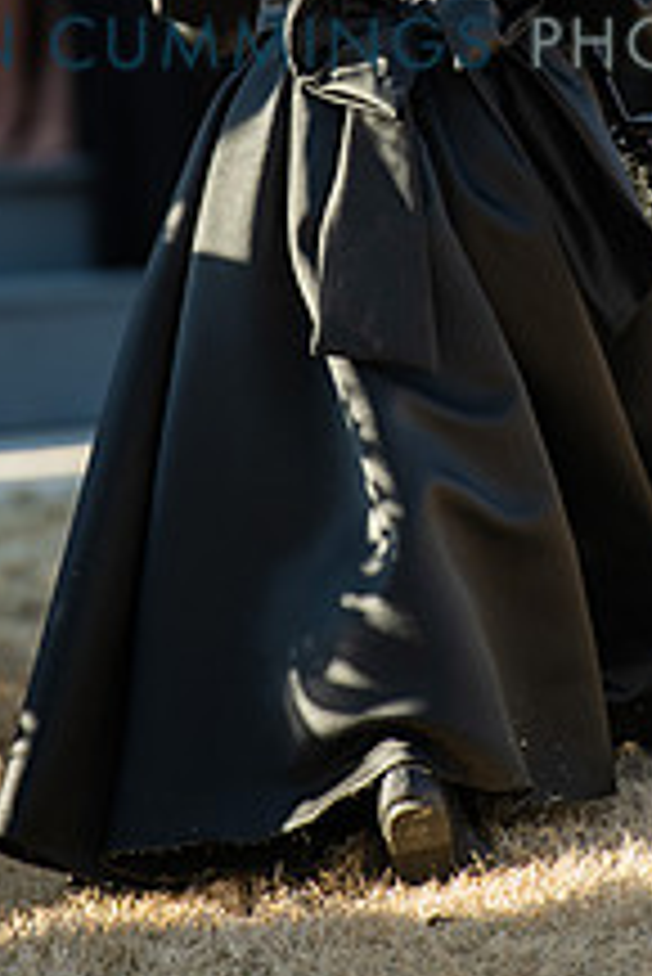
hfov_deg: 3.3
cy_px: 40
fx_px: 11255
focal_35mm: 415
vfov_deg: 5.0
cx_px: 459
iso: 200
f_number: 3.5
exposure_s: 1/400
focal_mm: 200
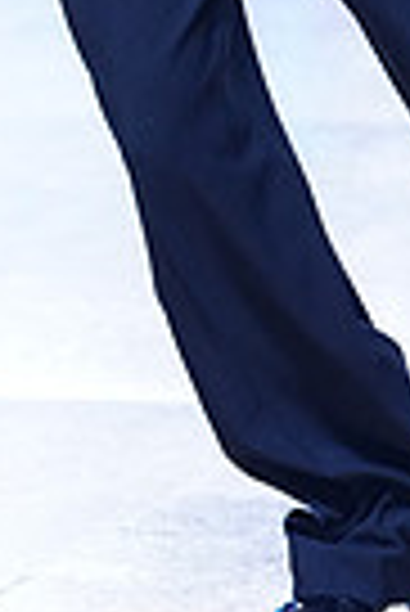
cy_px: -270
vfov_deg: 6.8
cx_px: -309
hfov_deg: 4.6
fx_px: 5095
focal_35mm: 299
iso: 1250
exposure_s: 1/640
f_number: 2.8
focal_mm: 70
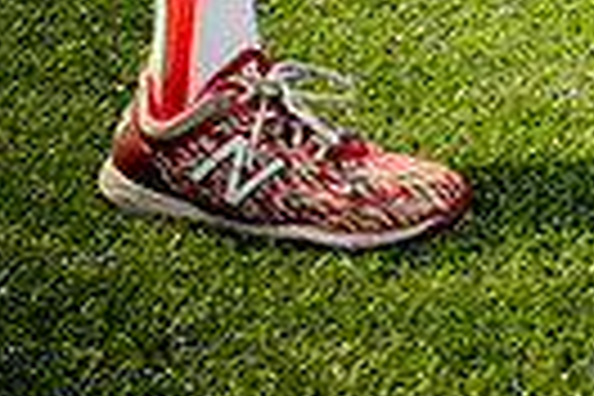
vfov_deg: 8.0
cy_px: -580
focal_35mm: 157
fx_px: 2590
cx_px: 572
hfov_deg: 12.9
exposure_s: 1/250
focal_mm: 46
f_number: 8
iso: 125
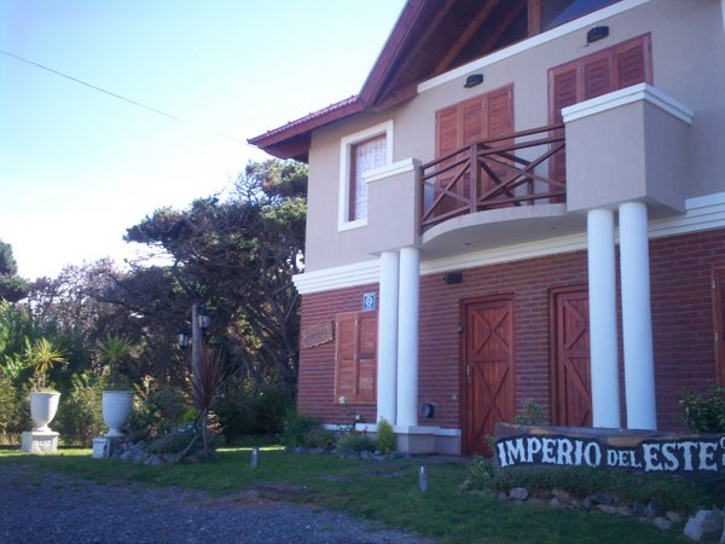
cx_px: 362
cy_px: 272
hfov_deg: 51.4
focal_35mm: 36
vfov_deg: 39.7
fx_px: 754
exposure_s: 1/141
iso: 100
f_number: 4.5
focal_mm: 6
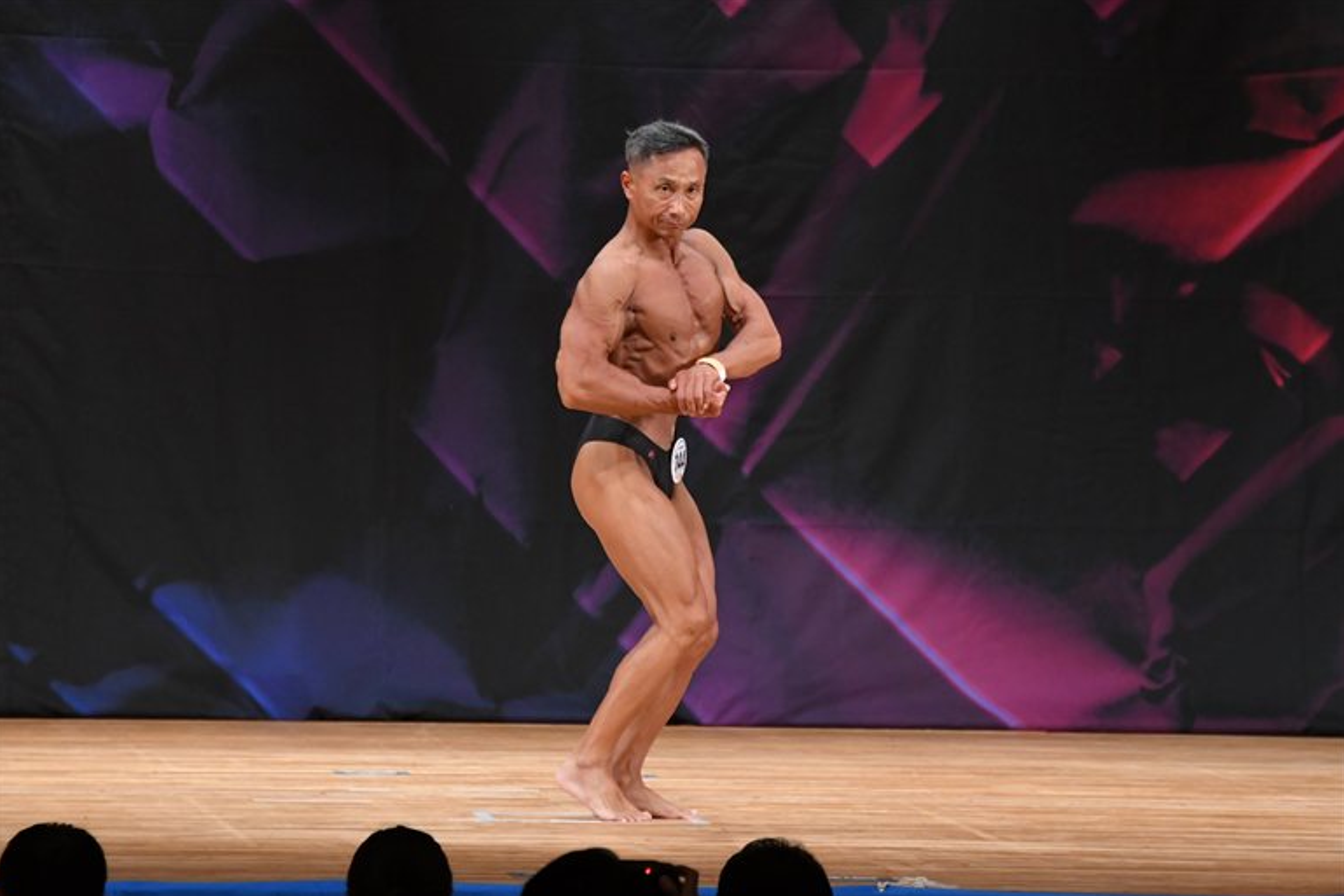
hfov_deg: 7.6
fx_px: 10156
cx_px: 669
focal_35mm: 272
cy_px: 449
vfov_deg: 5.1
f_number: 5.6
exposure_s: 1/400
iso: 3200
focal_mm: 180
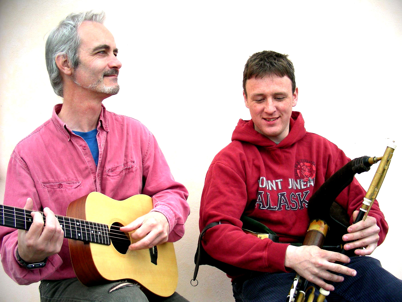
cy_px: 151
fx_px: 441
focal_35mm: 38
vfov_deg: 37.7
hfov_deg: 49.0
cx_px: 201
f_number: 3.5
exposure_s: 1/125
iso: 50
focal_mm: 6.3
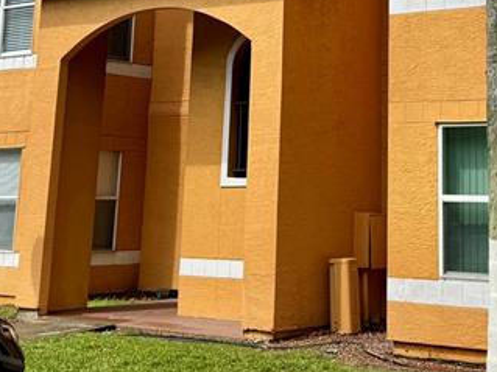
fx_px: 1105
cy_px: -48
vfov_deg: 18.3
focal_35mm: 77
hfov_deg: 25.1
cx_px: 357
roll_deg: -1.4
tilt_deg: +13.6
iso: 80
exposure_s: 1/4950
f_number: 1.78
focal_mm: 6.76
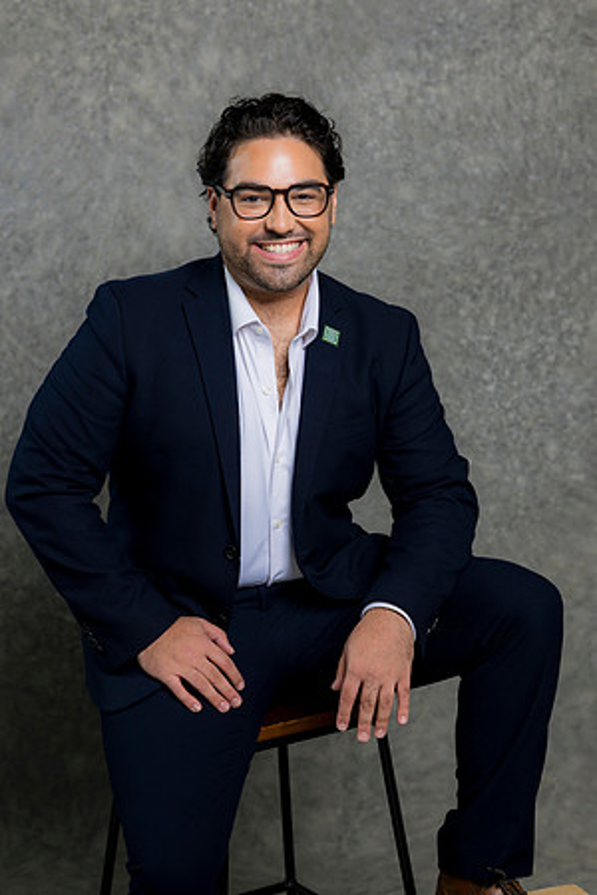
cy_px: 448
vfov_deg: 23.9
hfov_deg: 16.1
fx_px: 2114
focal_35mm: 85
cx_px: 298
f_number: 5
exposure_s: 1/200
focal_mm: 85
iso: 125
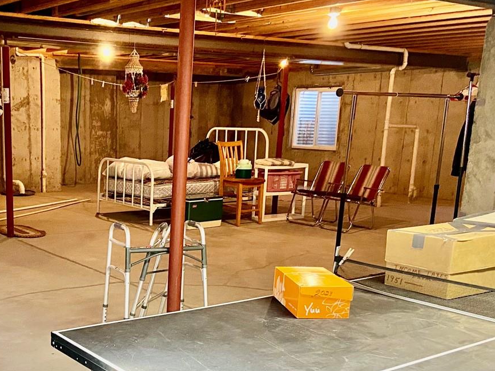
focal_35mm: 48
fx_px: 686
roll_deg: -1.4
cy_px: 289
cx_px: 112
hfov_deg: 38.4
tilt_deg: -15.0
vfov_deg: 29.7
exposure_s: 1/60
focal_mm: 4.25
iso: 320
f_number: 1.8
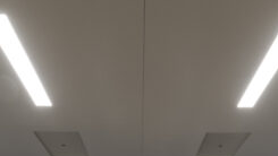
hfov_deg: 42.9
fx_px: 354
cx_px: 145
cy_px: 292
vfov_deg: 18.6
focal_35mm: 48
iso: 400
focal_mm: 14
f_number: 8
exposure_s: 1/13
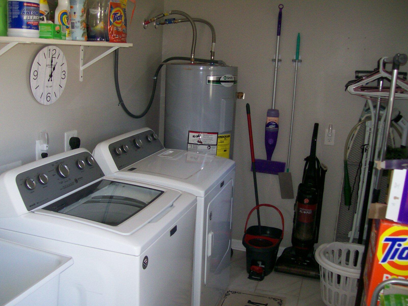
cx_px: 204
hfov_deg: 51.4
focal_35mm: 36
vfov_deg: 39.7
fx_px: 424
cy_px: 153
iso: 140
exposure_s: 1/64
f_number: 2.7
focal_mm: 6
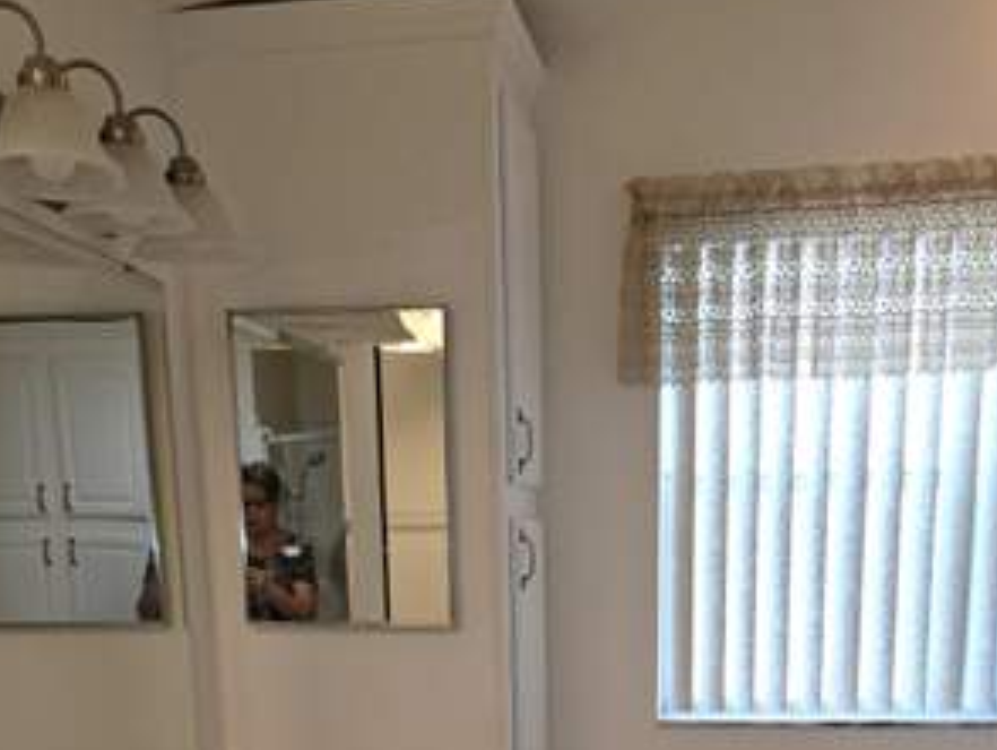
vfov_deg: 25.6
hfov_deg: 38.1
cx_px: 563
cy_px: 937
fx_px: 1441
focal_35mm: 50
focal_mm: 5.4
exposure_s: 1/60
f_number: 1.8
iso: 25
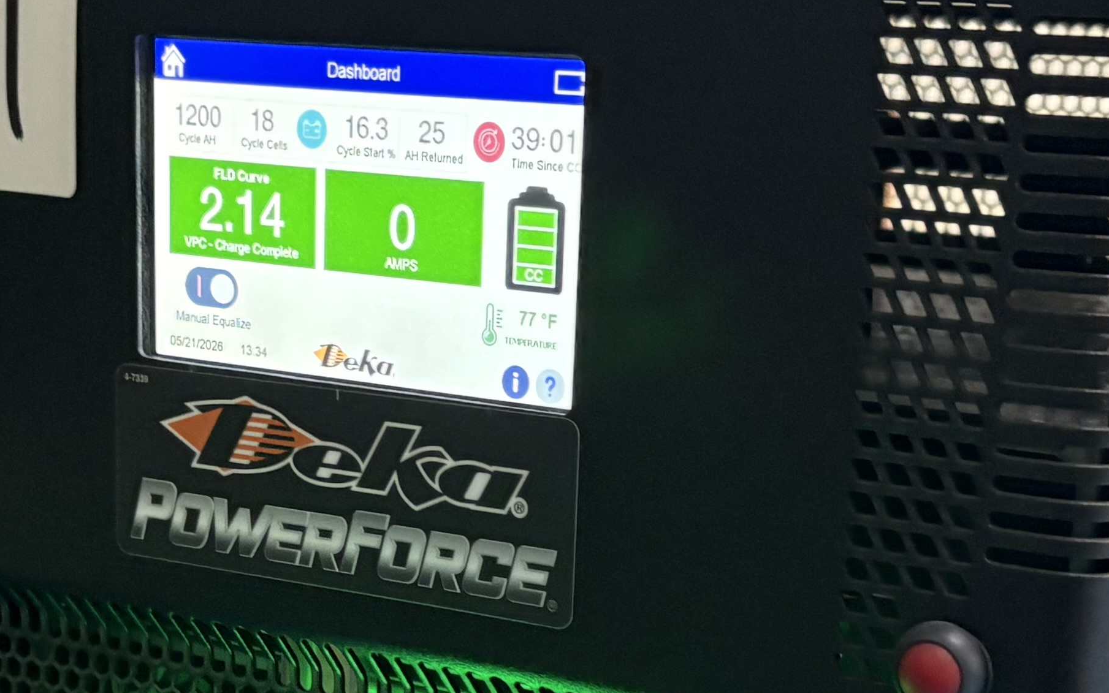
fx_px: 2630
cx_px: 474
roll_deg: +0.0
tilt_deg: -16.4
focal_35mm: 87
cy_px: 689
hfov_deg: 23.8
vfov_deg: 14.8
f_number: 1.6
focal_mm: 5.96
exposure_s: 1/60
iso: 400
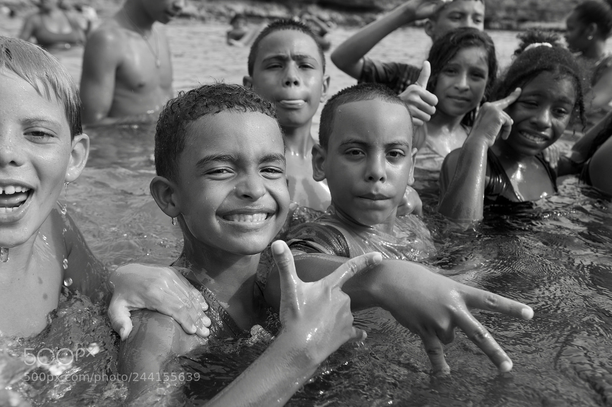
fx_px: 646
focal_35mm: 38
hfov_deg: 50.7
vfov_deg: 35.0
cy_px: 204
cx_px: 306
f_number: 7.1
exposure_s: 1/400
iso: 200
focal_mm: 38
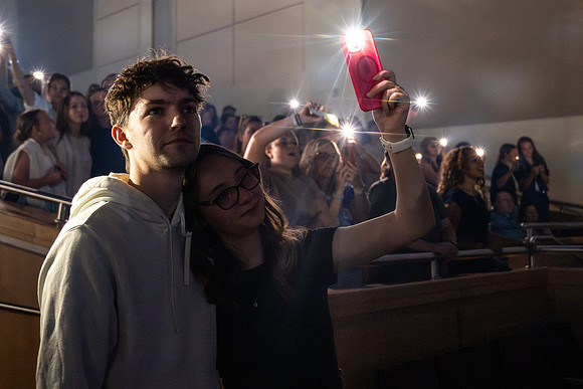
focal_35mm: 48
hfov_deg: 41.3
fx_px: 774
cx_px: 268
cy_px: 154
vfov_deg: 28.2
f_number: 4
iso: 4000
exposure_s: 1/50
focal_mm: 34.5
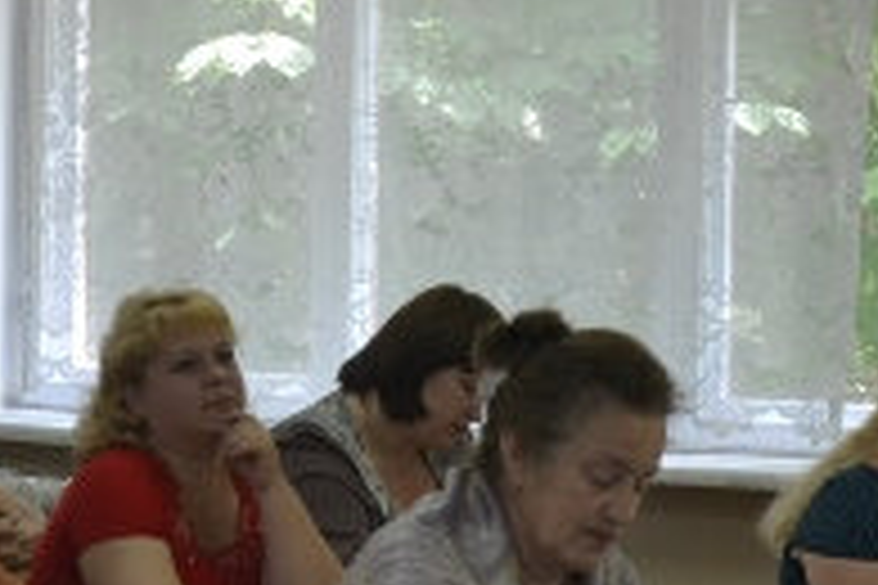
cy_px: 101
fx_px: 3000
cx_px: 162
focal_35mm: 123
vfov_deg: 11.1
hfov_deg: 16.5
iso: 400
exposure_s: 1/80
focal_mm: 20
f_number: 3.5
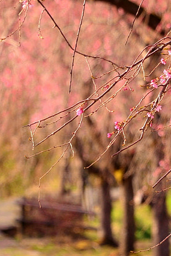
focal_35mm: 636
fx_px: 4535
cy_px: -103
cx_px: 101
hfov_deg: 2.2
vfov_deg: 3.2
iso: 100
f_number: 7.1
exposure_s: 1/200
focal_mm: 170
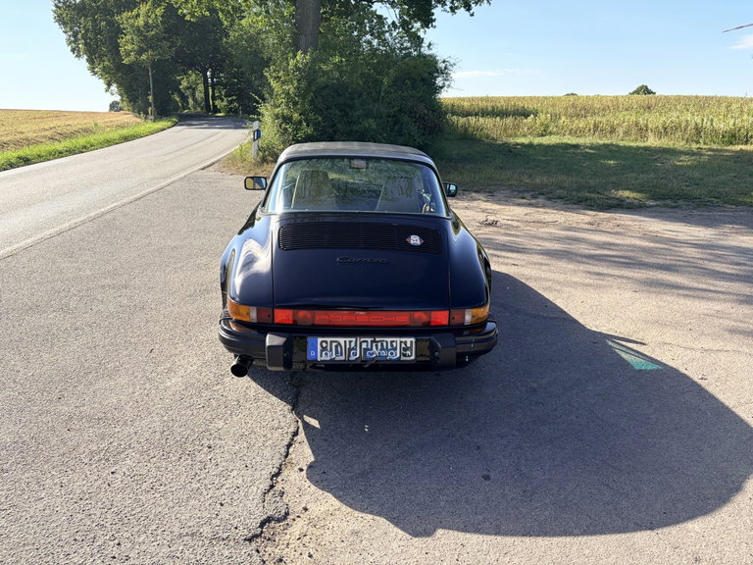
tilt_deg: -13.7
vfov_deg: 53.1
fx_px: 566
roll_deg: +0.7
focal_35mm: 26
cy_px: 282
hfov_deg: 67.3
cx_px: 376
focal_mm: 5.96
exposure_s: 1/2075
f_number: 1.6
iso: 50
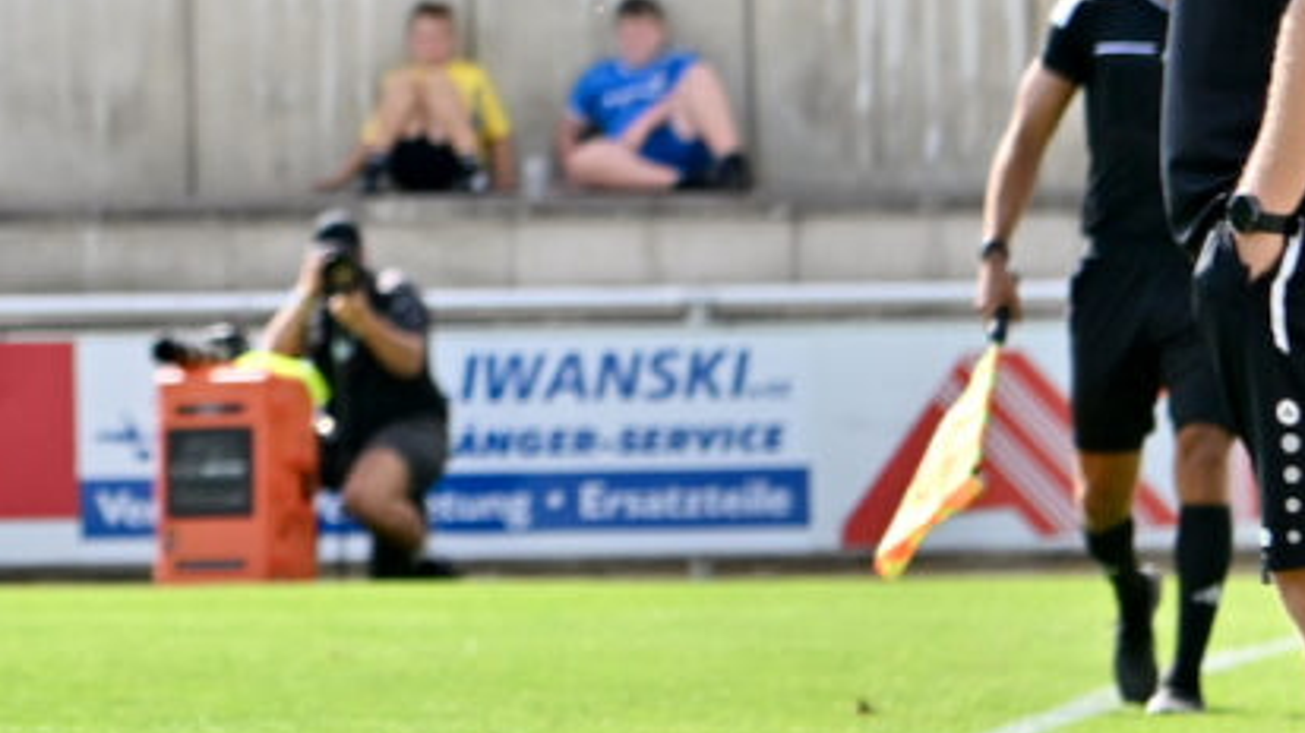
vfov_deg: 2.6
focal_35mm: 468
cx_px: -28
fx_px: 16189
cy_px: 314
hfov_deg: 4.6
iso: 500
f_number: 5.3
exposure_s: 1/2000
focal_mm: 180
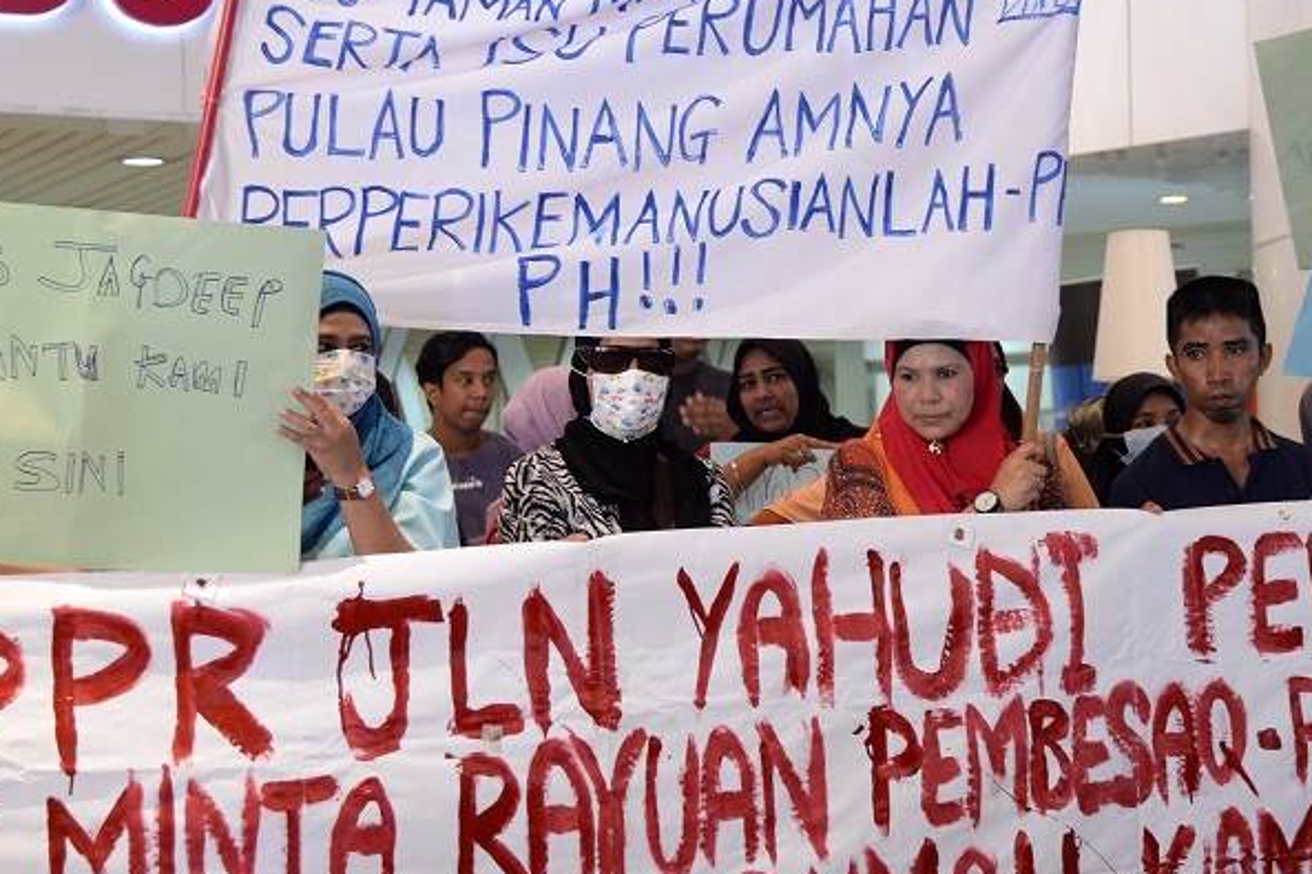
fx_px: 2951
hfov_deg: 24.9
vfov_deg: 16.8
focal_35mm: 81
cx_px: 914
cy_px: 353
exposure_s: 1/100
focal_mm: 48
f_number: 4
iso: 2000
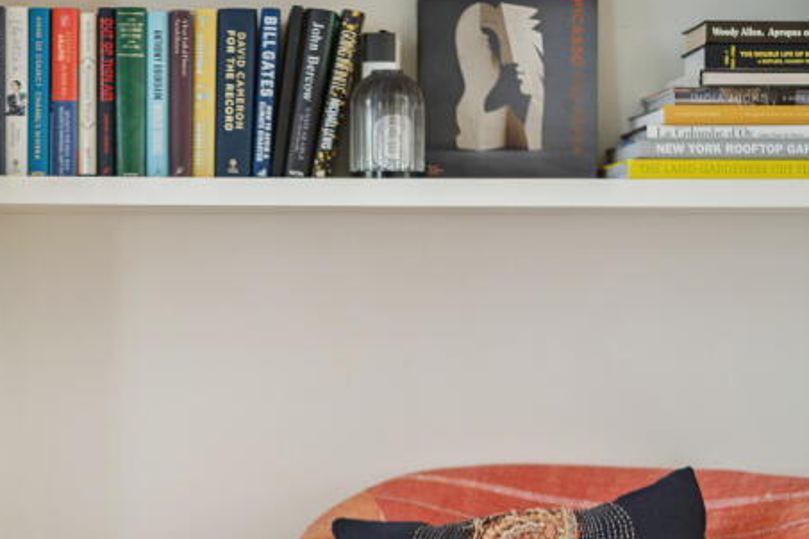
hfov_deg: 17.9
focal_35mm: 113
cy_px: 540
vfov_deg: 12.0
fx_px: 2539
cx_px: 104
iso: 500
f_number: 2
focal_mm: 50
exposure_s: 1/160
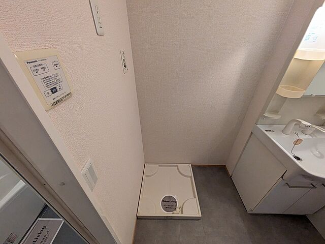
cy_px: 122
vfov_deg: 85.7
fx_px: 131
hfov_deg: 102.1
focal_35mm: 14
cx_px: 162
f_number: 2.2
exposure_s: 1/120
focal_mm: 1.83
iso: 331
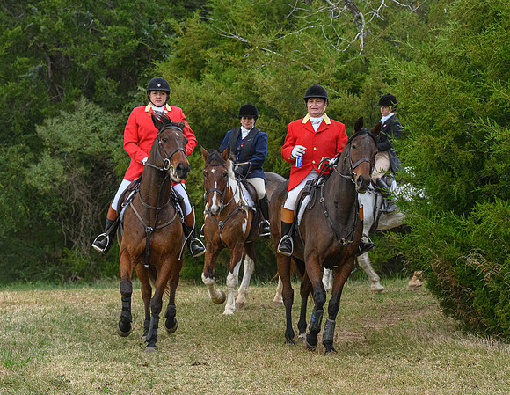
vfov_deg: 12.2
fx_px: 1843
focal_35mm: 124
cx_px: 373
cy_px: 226
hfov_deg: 15.7
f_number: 5.6
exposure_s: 1/200
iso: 2000
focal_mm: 81
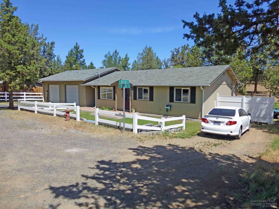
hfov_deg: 71.6
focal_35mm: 24
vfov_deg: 56.8
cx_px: 140
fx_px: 193
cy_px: 104
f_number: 4
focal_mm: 4.3
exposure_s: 1/800
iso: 100
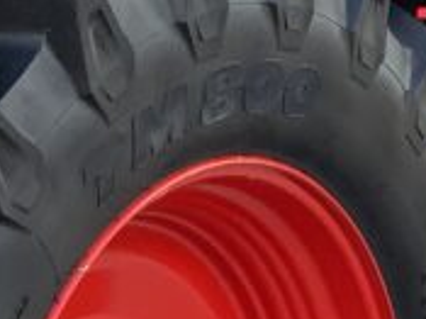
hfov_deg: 11.6
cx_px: 110
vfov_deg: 8.4
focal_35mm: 170
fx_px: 2091
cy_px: 577
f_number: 1.8
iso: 16
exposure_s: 1/394
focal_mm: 3
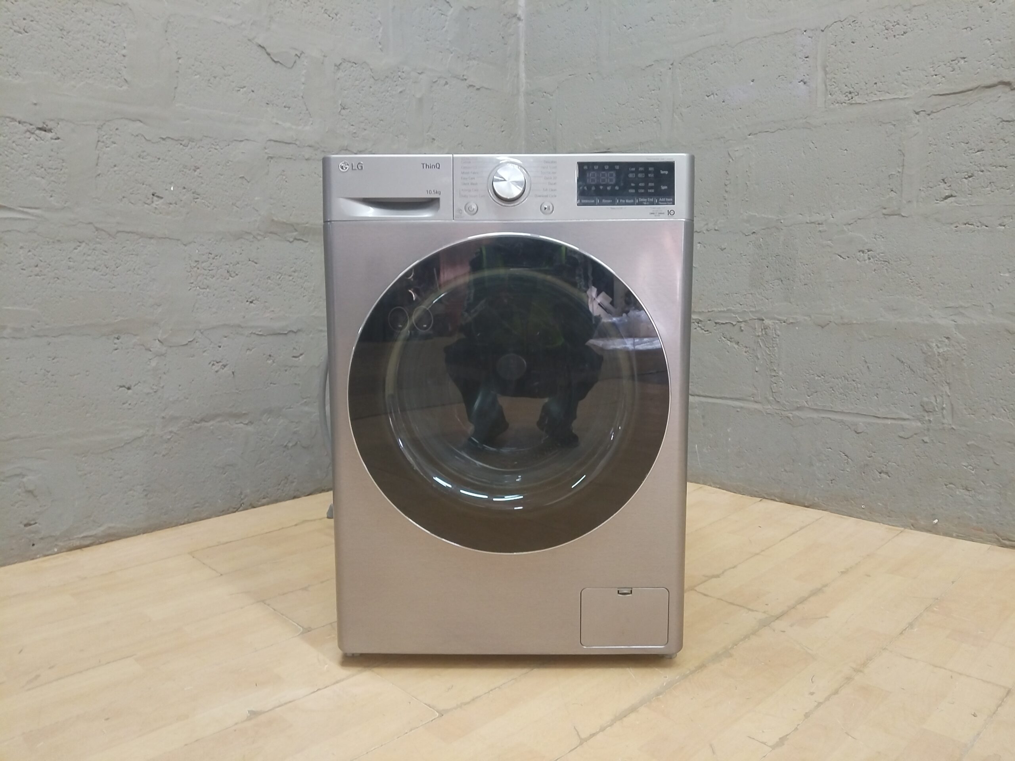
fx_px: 762
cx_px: 508
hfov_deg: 67.3
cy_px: 380
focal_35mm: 26
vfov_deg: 53.1
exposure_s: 1/16.7
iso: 568
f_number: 1.8
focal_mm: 4.25
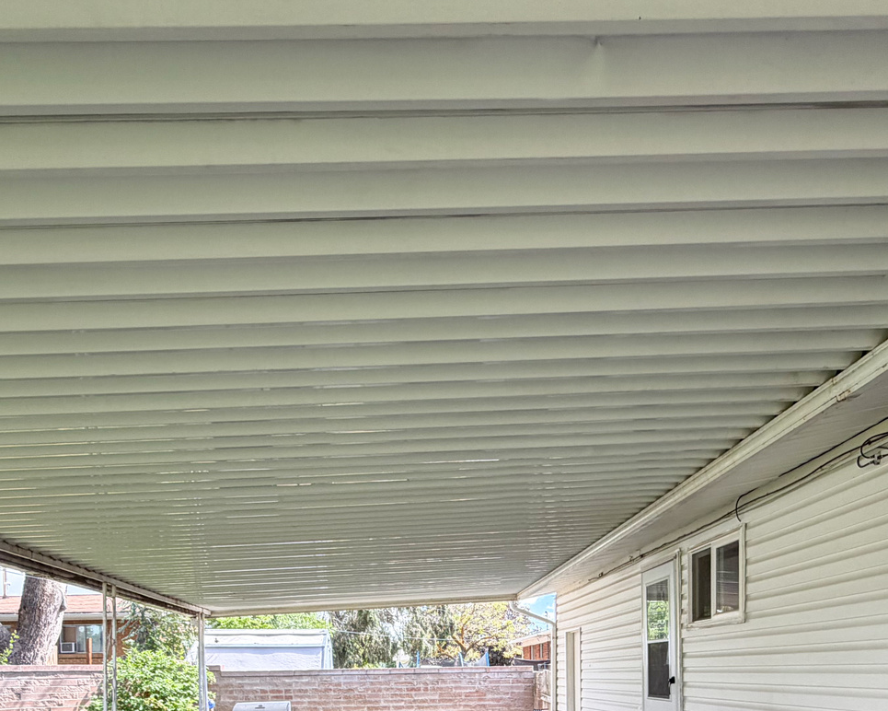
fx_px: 762
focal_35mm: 29
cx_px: 456
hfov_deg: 60.4
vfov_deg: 44.2
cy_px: 676
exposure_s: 1/180
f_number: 2.2
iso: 50
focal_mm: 2.22
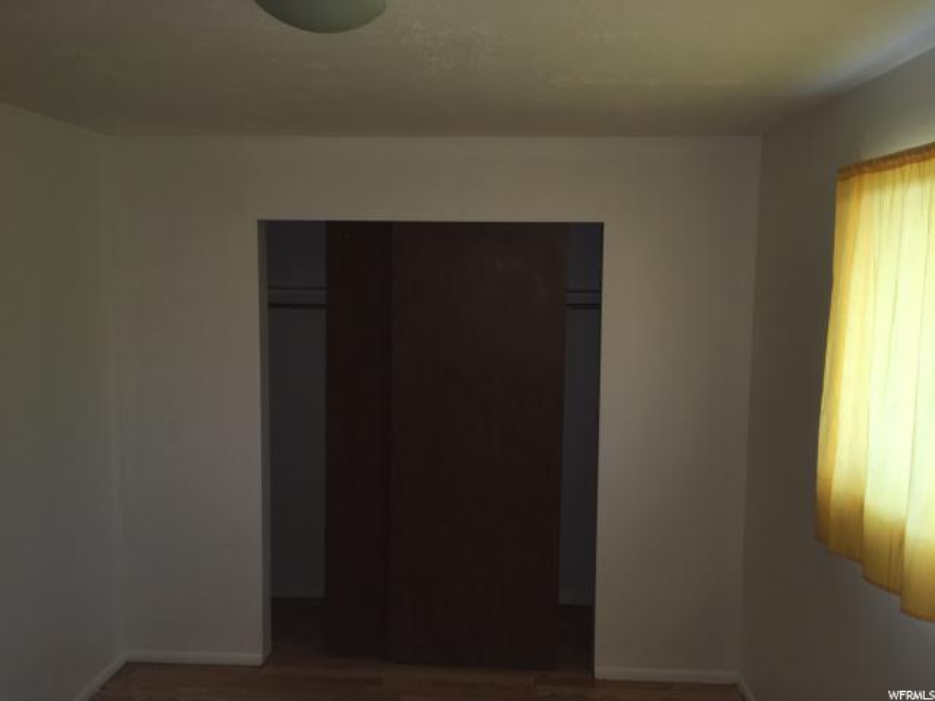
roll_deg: +0.2
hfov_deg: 61.7
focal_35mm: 29
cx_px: 468
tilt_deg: -5.5
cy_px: 350
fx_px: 783
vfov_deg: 48.2
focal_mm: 4.15
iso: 32
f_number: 2.2
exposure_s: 1/20
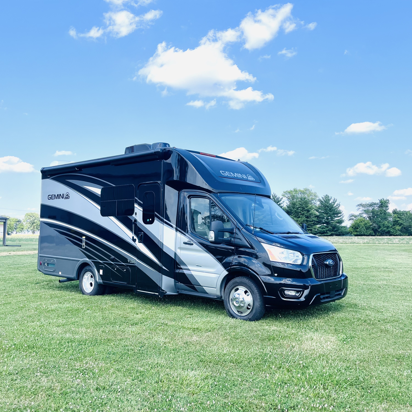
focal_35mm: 31
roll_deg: -0.5
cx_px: 211
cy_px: 207
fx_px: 417
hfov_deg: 52.5
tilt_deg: +4.9
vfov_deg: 52.5
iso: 50
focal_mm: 5.1
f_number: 1.6
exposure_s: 1/2513
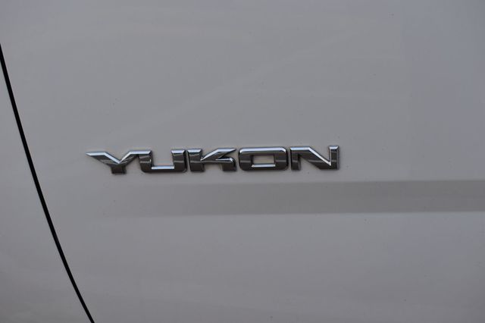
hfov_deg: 43.6
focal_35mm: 45
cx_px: 242
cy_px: 162
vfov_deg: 29.8
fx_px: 606
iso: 400
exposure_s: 1/40
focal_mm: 30
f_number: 7.1
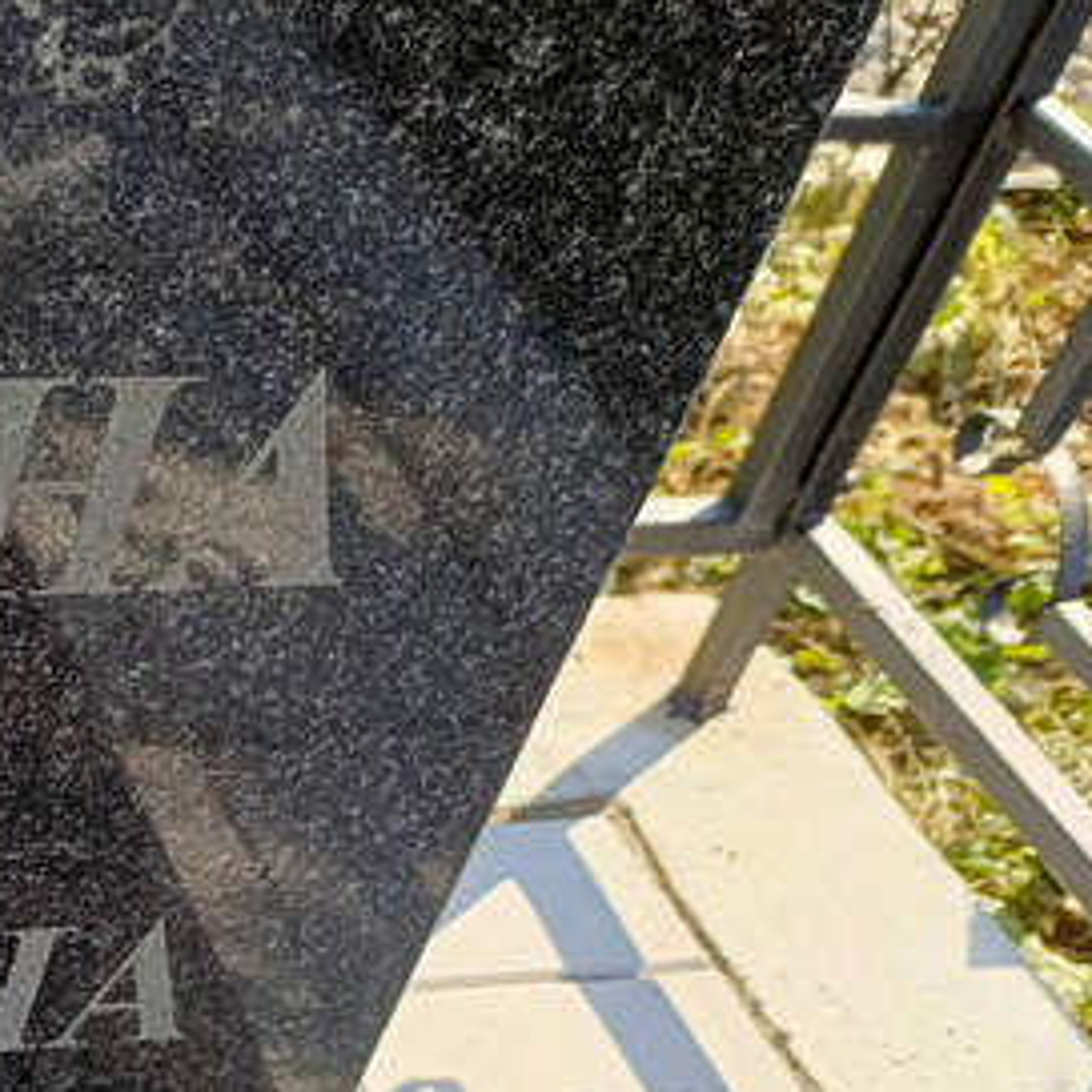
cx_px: -369
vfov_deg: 26.1
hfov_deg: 23.2
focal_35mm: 65
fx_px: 2320
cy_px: 835
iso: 112
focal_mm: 4.76
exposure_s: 1/285
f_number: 1.69
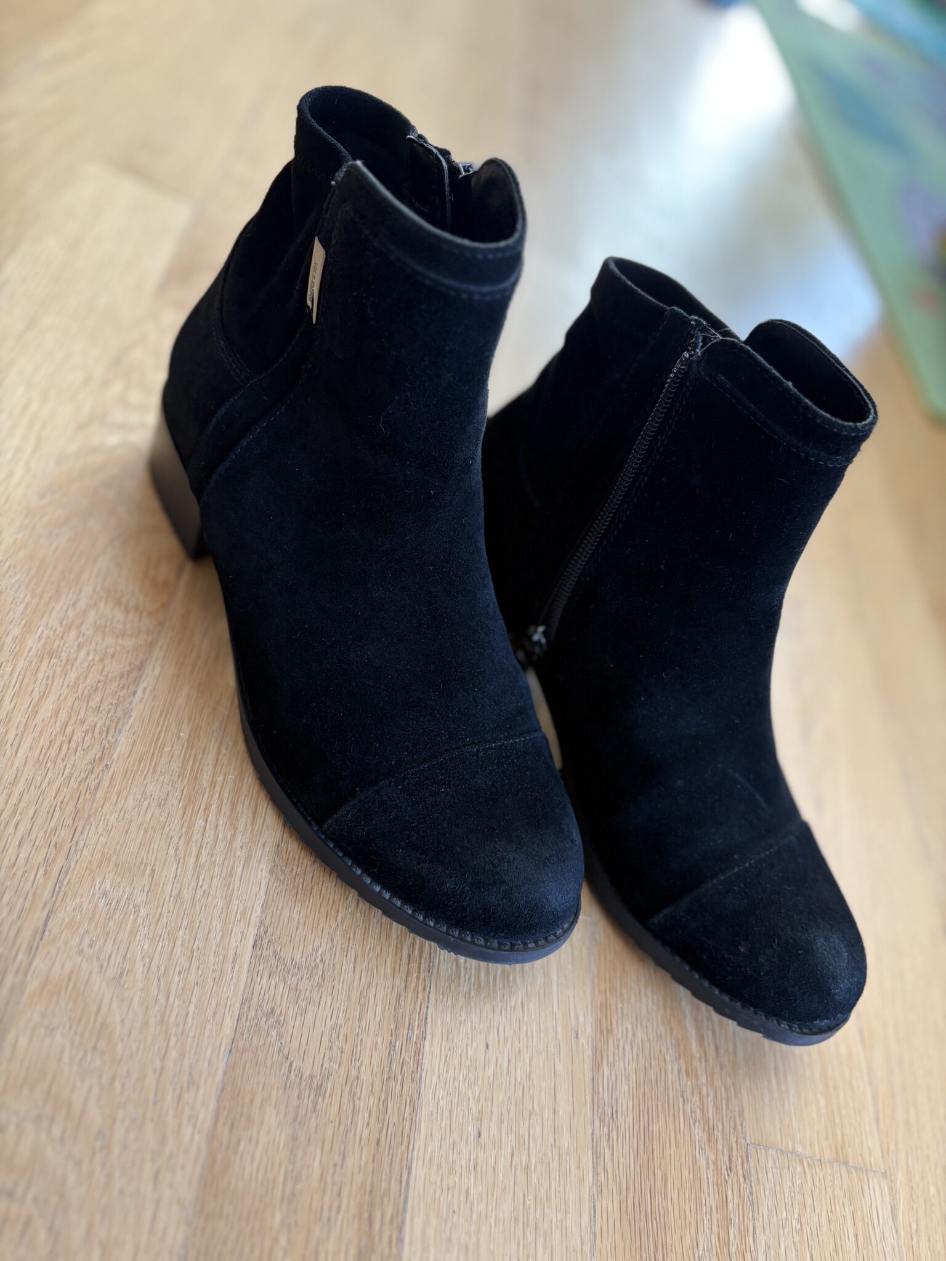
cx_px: 473
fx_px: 947
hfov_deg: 53.1
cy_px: 630
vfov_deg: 67.3
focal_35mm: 26
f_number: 1.6
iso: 125
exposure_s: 1/107
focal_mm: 5.96
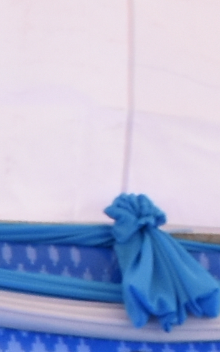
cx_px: -447
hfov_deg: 3.6
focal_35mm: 357
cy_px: 766
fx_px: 3426
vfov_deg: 5.7
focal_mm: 22
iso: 400
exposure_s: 1/250
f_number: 8
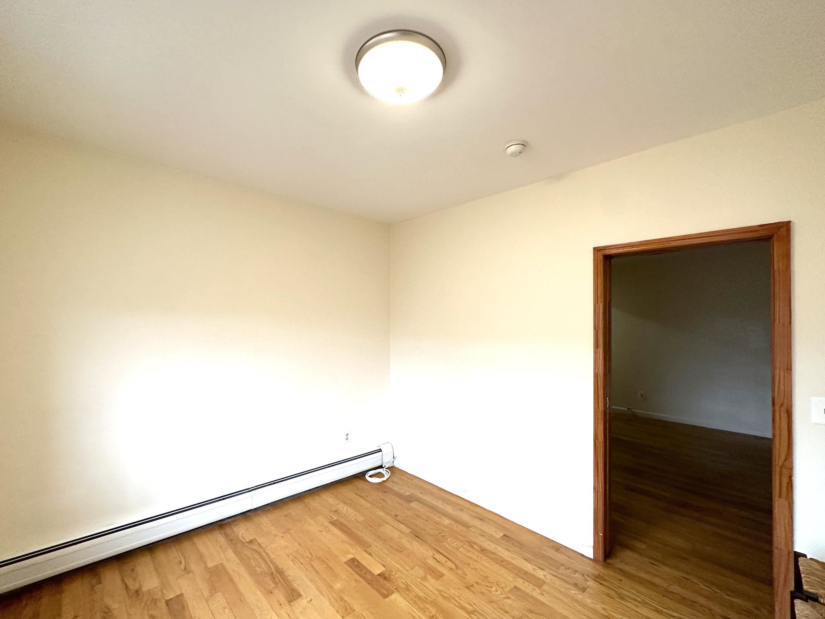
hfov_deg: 98.1
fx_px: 357
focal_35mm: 15
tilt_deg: +1.2
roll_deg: -1.5
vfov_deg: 81.7
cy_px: 319
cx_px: 400
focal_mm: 2.22
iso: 200
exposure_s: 1/120
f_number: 2.2
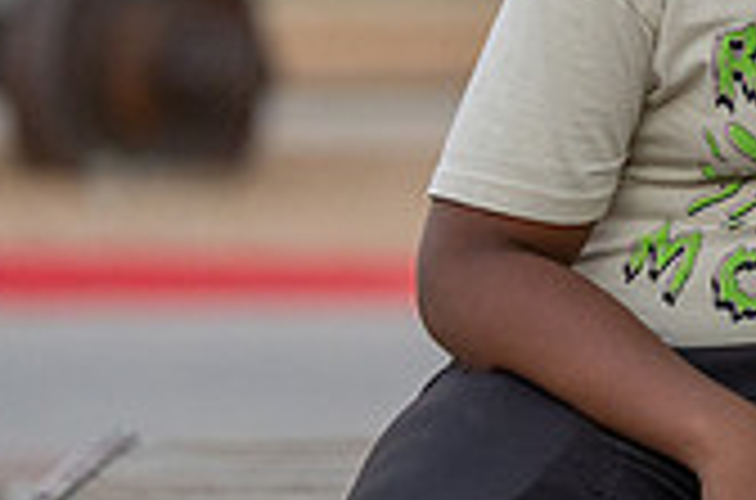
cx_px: 1381
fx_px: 11182
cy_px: 82
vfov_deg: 2.6
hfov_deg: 3.8
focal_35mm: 534
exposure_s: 1/320
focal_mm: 139
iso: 2500
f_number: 2.8
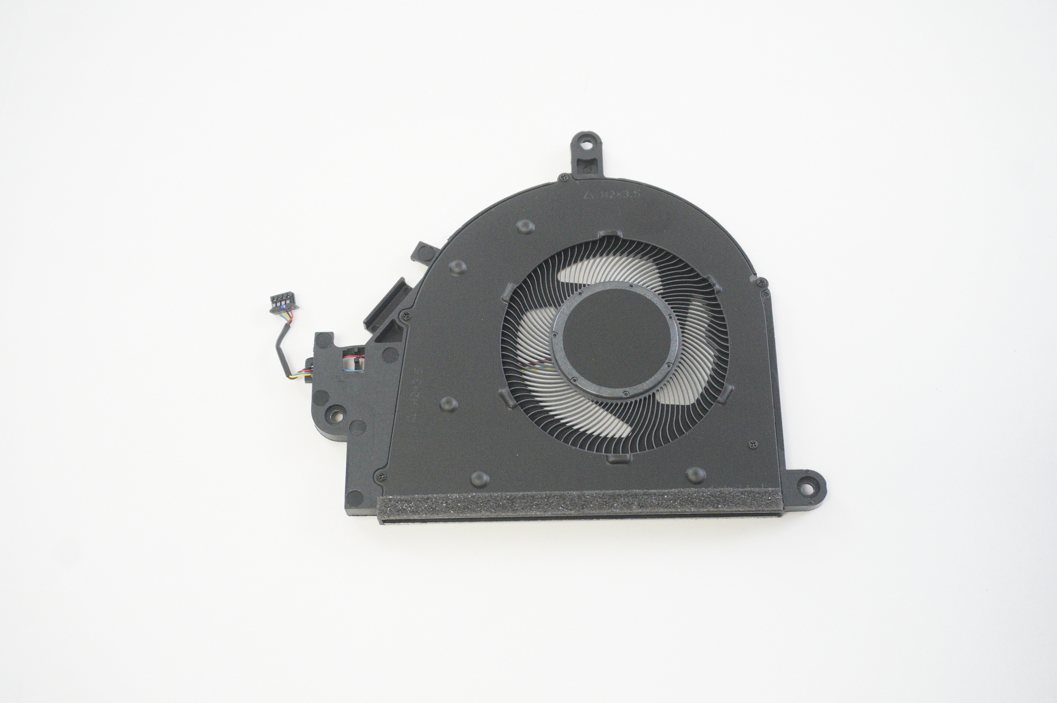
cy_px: 352
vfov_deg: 30.8
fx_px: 1276
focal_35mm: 44
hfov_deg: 45.0
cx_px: 528
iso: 4000
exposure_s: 1/125
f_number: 5.6
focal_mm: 29
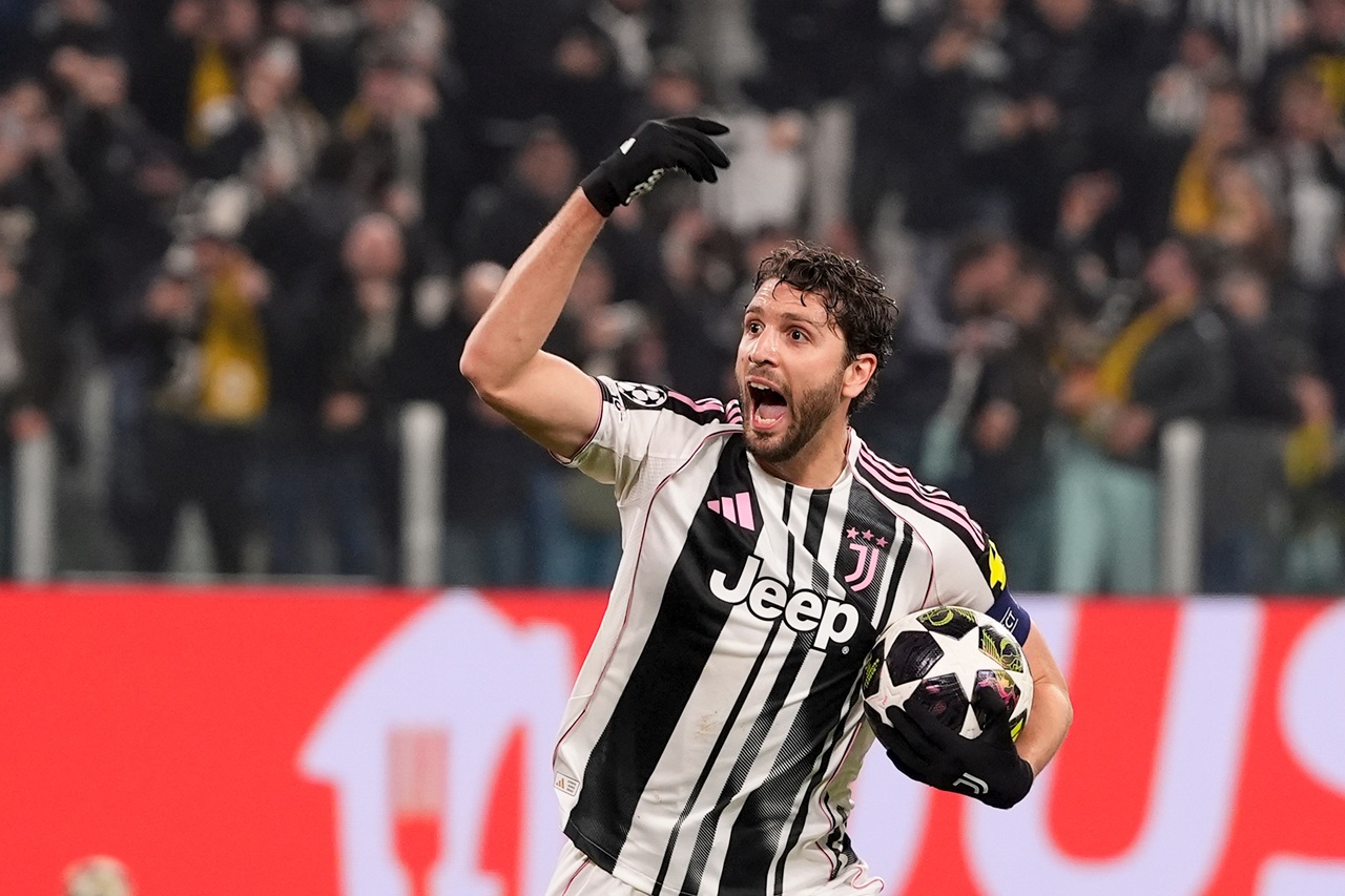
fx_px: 7471
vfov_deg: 6.9
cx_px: 672
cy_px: 448
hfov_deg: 10.3
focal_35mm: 200
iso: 2000
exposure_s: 1/1250
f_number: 3.5
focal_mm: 200
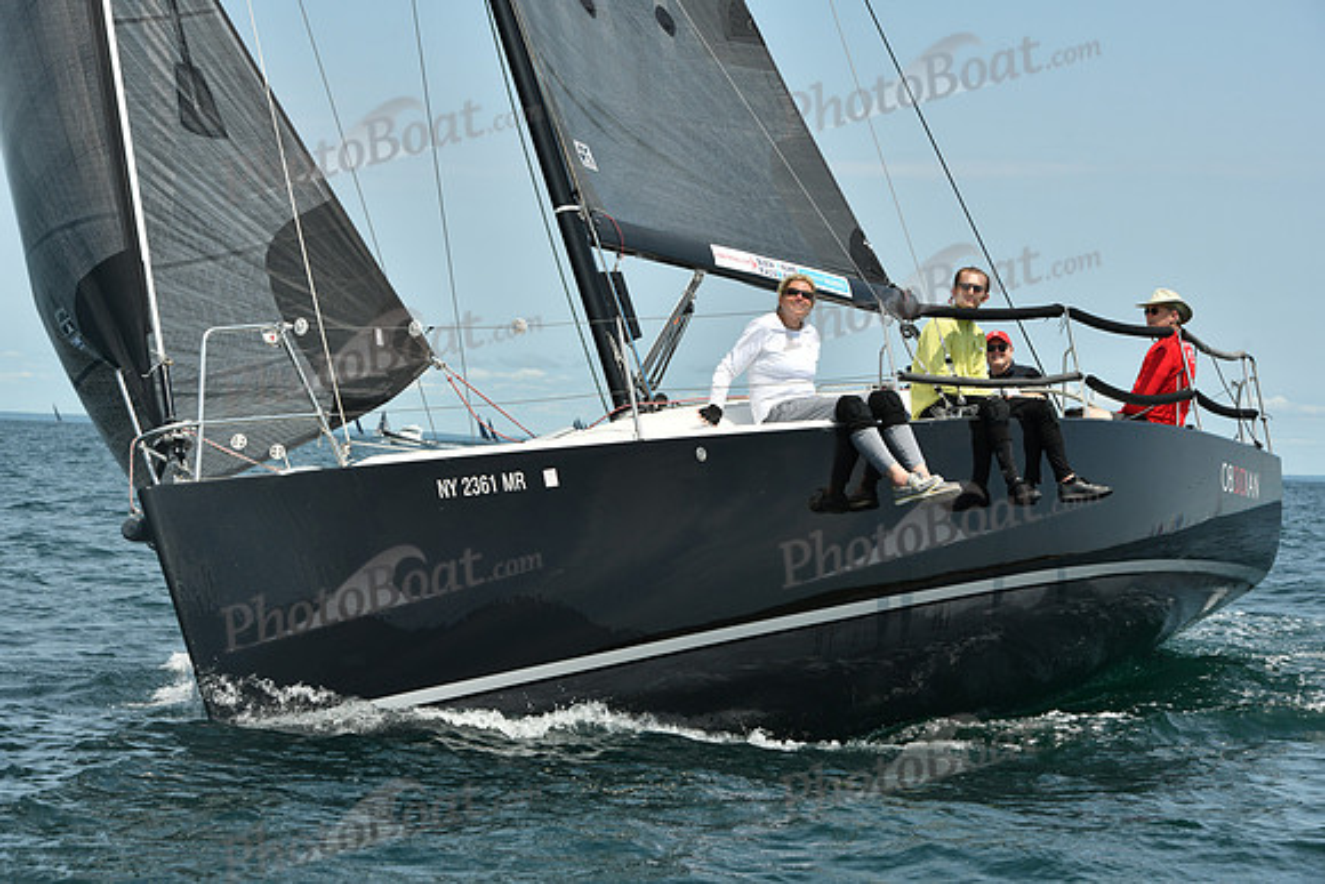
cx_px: 662
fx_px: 4123
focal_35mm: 112
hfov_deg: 18.3
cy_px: 442
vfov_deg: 12.2
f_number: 9
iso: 320
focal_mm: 112
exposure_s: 1/1000
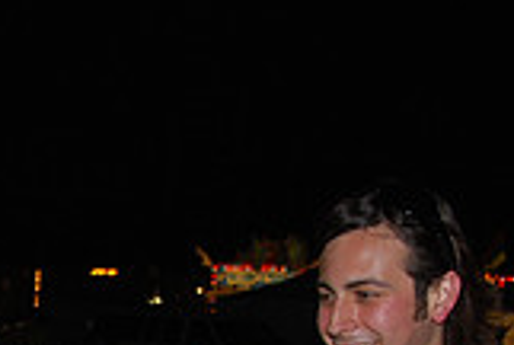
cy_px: 580
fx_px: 2243
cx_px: -64
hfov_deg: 12.8
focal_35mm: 157
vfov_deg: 8.5
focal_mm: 29
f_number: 5
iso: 200
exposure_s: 1/60
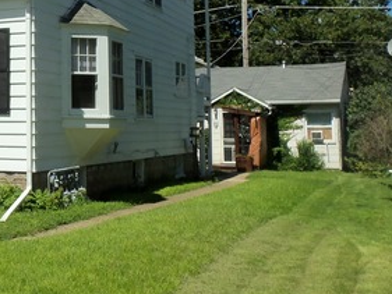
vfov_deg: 21.9
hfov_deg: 26.8
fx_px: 748
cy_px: 40
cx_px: -46
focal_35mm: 66
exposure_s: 1/200
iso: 80
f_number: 8.6
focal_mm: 5.2
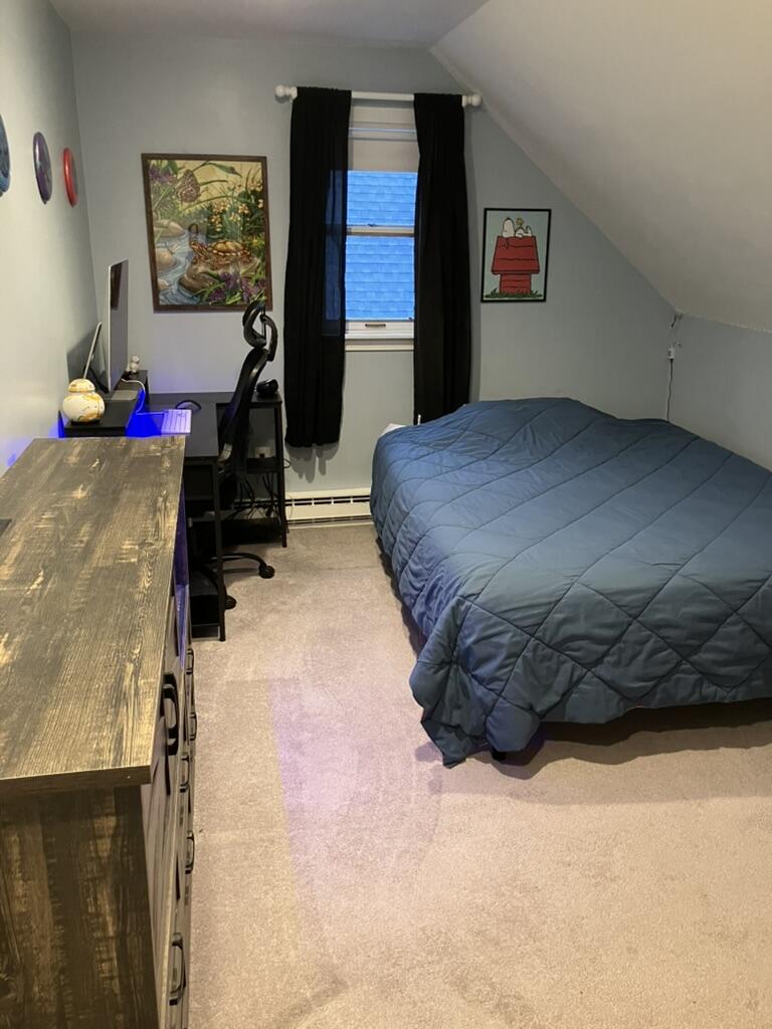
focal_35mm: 28
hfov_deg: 49.7
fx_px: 833
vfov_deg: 63.4
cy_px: 514
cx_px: 386
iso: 400
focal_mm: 3.99
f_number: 1.8
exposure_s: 1/40
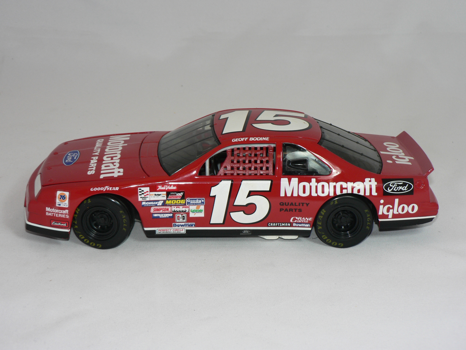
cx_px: 233
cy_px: 175
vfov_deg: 24.4
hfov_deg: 32.2
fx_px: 808
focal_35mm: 60
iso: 80
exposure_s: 1/60
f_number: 3.2
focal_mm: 10.1
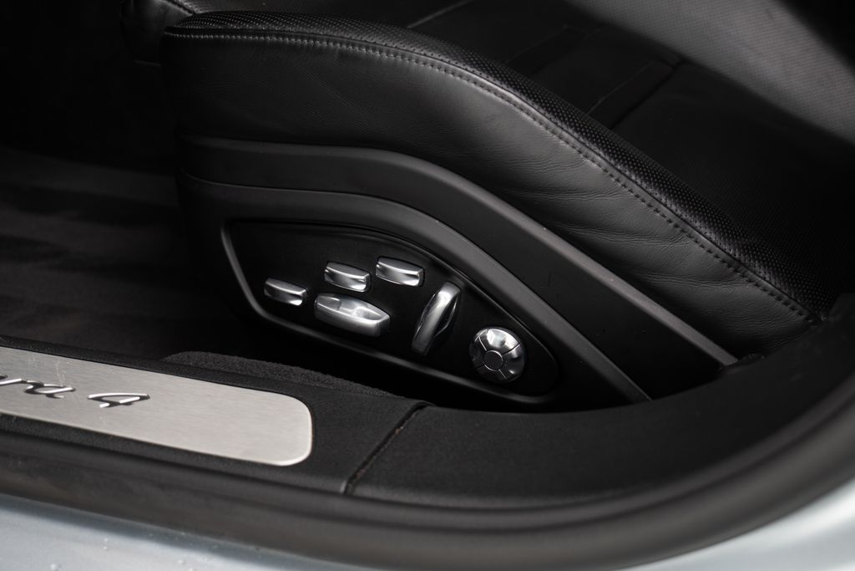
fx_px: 1368
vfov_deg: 23.6
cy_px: 289
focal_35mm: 58
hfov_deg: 34.7
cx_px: 417
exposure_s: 1/60
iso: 160
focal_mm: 50
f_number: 5.3
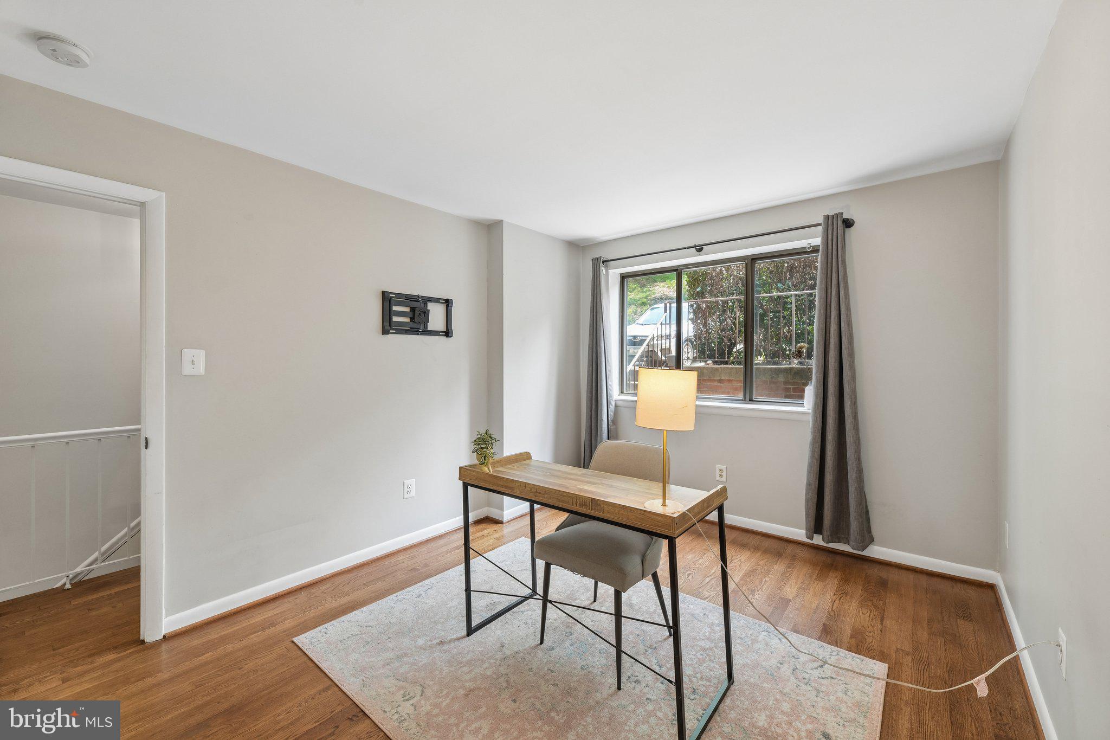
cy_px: 370
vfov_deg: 81.2
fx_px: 432
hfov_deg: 104.3
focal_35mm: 14
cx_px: 555
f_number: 8
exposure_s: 1/15
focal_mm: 14
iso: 360
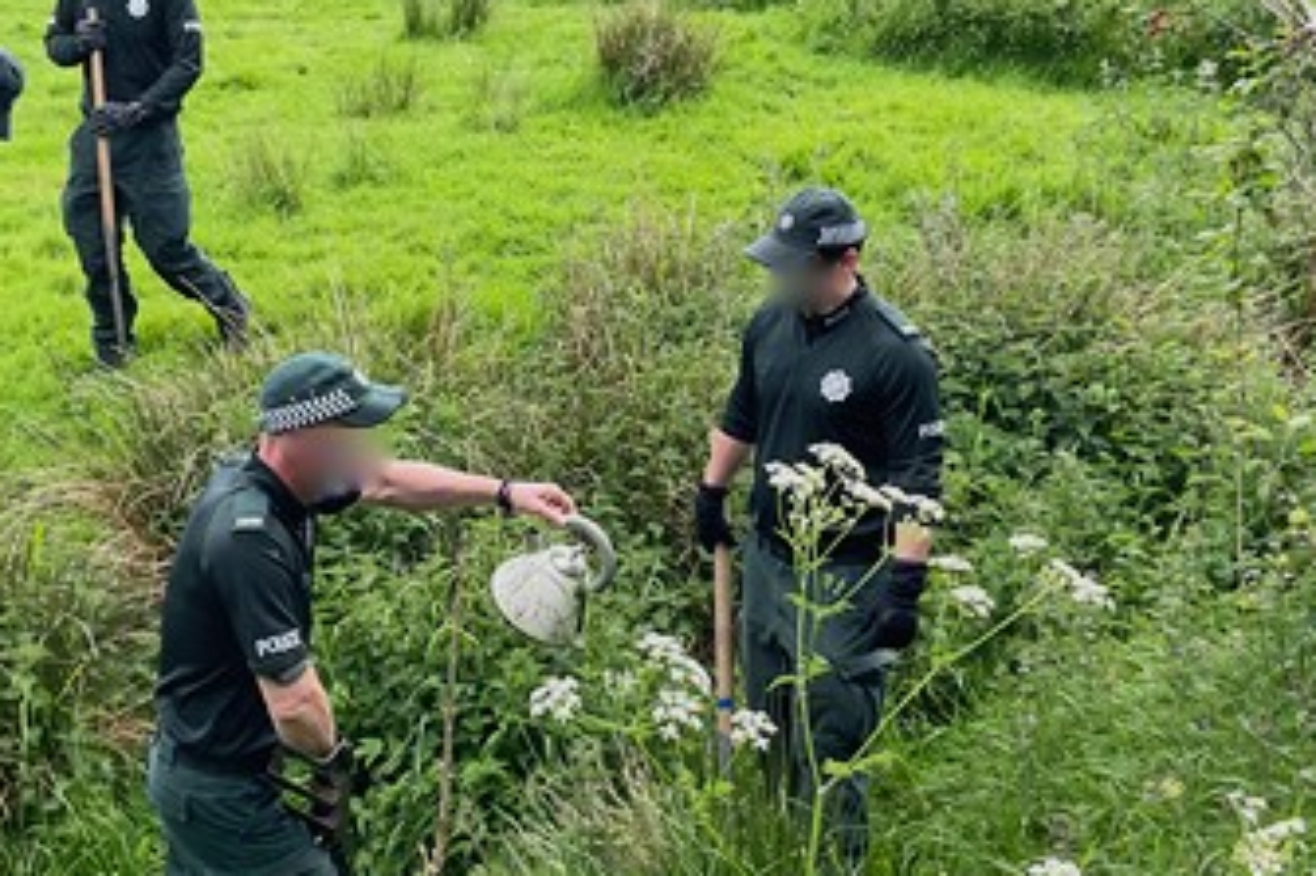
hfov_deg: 36.8
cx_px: 538
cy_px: 420
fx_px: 1973
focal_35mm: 54
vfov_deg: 25.0
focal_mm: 3
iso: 16
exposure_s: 1/280
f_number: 1.8
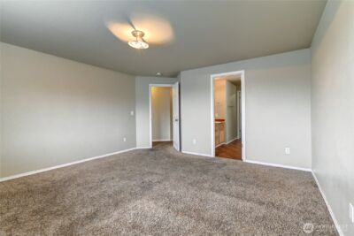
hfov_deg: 100.4
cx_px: 177
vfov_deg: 77.4
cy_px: 118
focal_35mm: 15
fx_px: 148
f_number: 11
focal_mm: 10
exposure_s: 1/5
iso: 3200
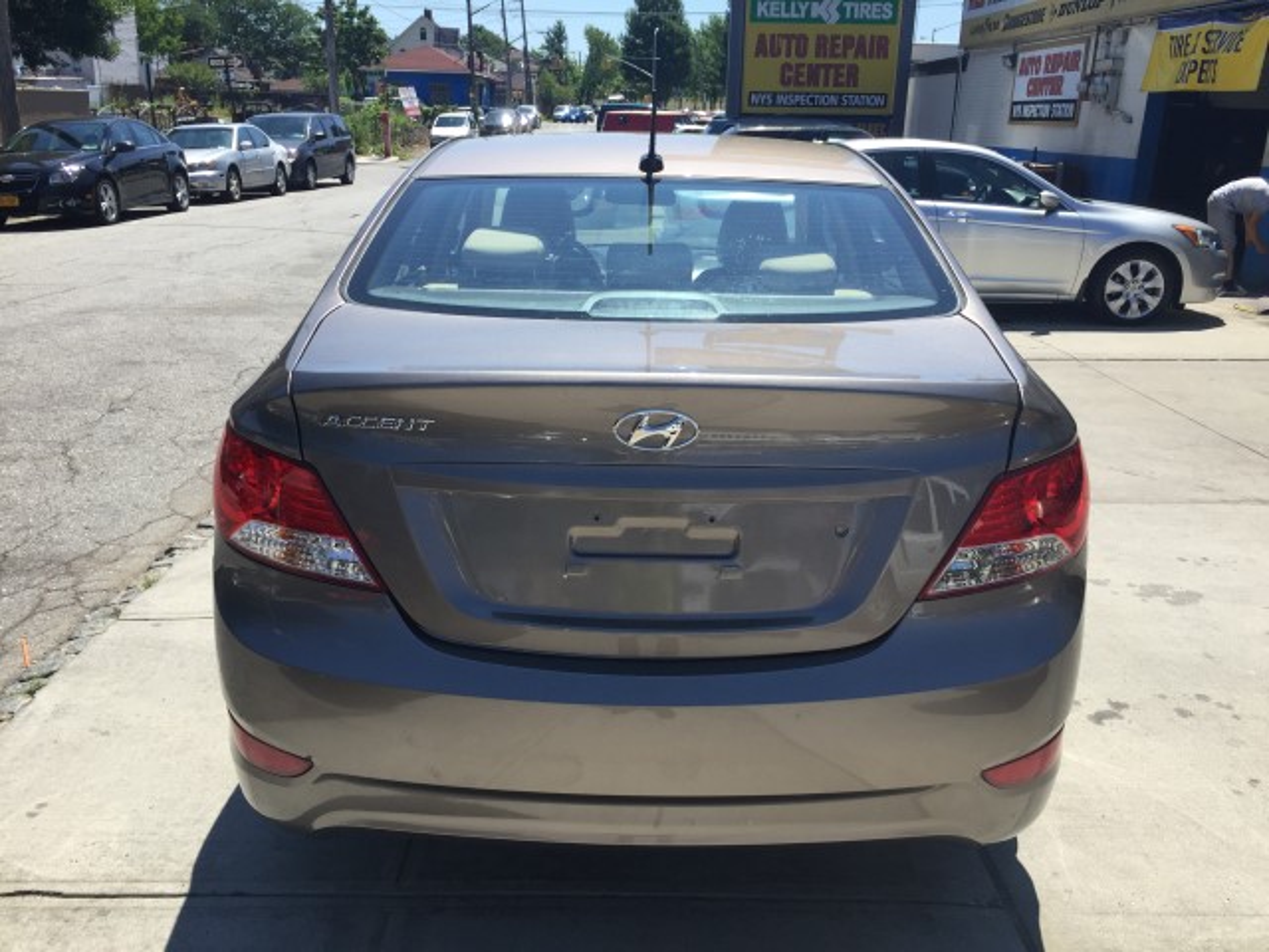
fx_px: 1063
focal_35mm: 29
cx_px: 634
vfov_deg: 48.2
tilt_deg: -15.6
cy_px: 476
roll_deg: -3.0
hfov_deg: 61.7
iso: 32
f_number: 2.2
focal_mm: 4.15
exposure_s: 1/1582
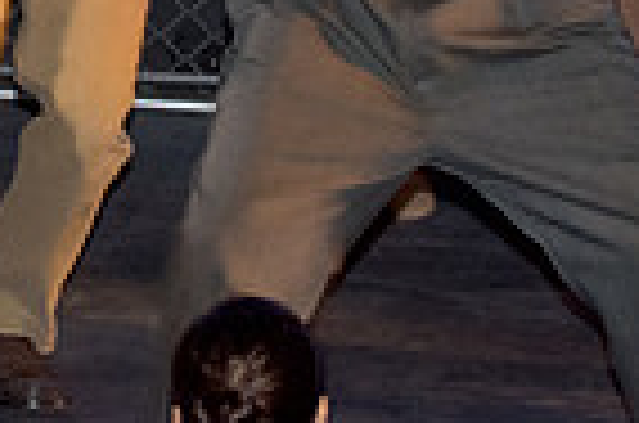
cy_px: -403
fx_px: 7598
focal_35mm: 429
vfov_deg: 3.2
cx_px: -4
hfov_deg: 4.8
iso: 3200
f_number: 2.8
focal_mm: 70
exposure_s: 1/100
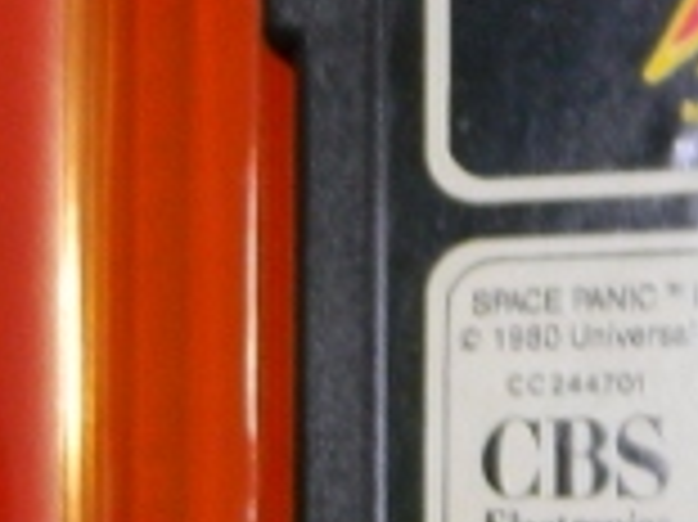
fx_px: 3325
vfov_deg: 9.0
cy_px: 346
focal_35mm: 165
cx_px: 140
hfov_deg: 11.9
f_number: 3.1
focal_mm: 4.5
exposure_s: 1/30
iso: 110
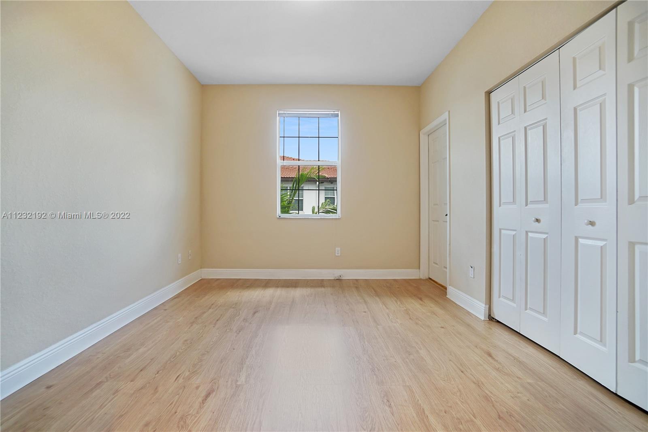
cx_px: 324
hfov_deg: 100.4
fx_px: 270
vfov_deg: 77.3
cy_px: 216
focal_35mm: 15
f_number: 4
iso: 250
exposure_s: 1/40
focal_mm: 10
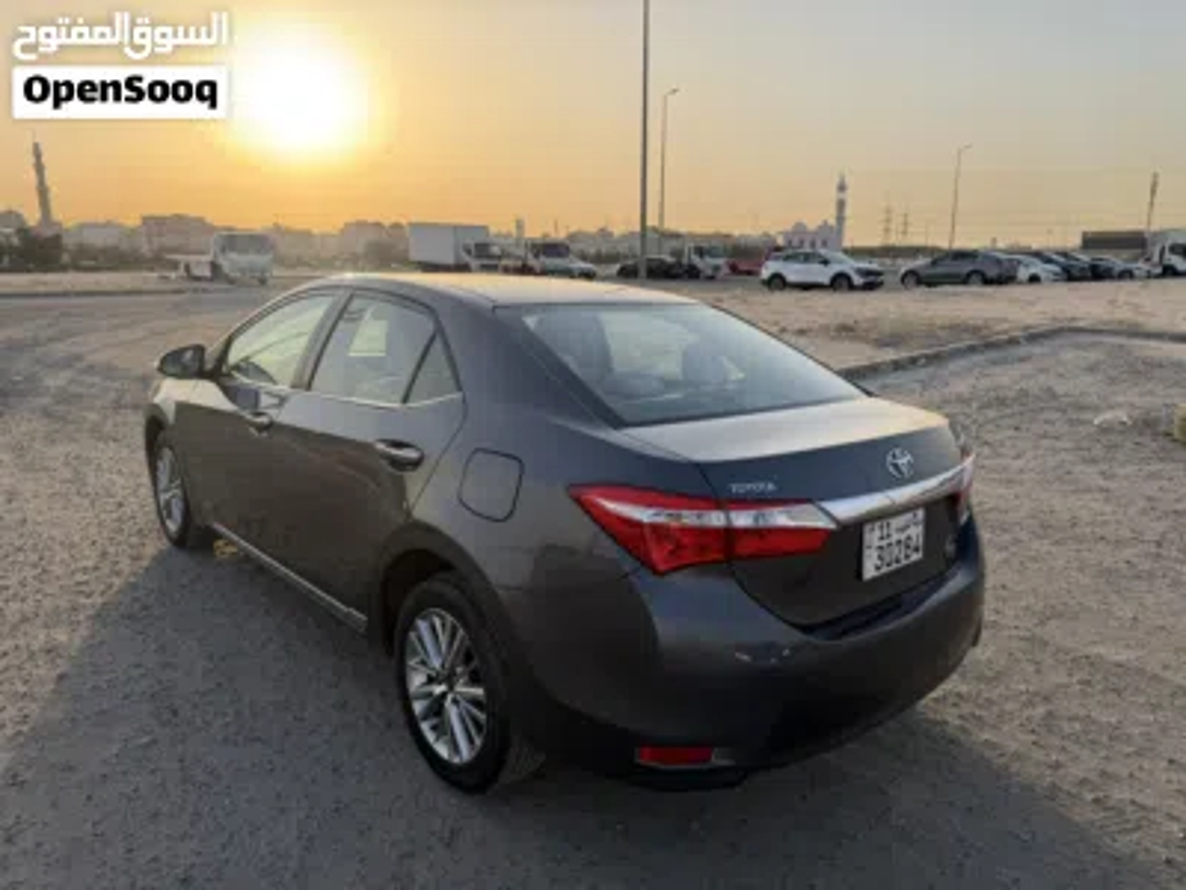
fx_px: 822
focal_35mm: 24
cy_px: 445
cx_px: 593
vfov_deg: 56.8
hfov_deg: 71.6
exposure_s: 1/2232
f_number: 1.78
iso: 80
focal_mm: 6.76
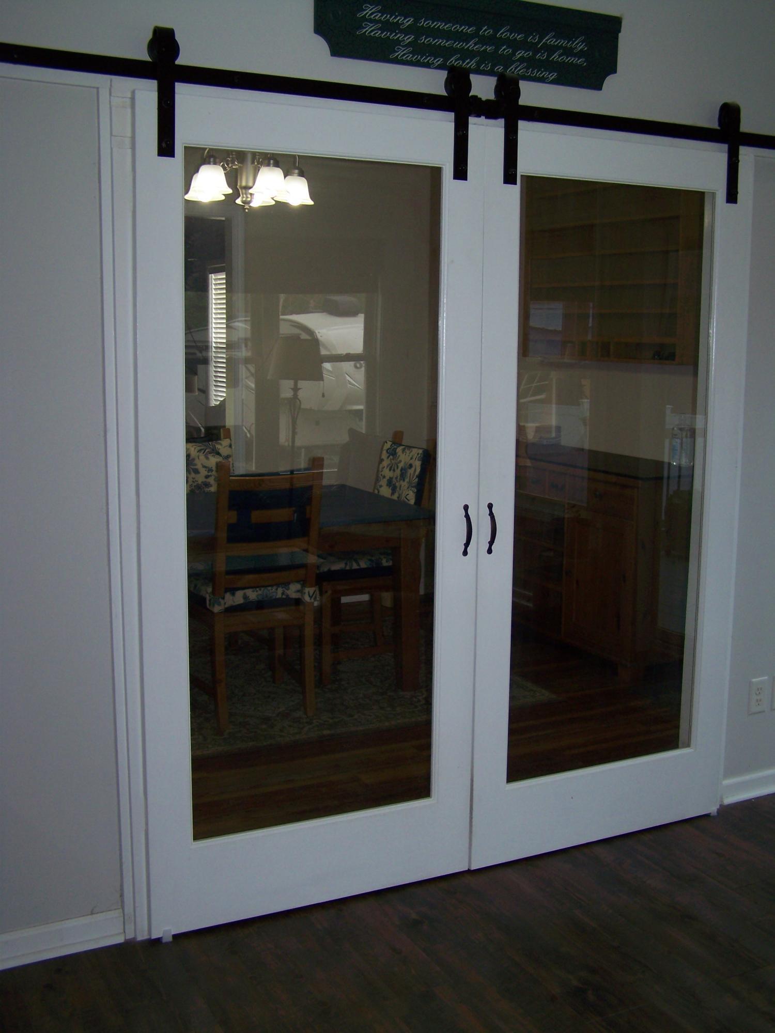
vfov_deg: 49.0
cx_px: 388
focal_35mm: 38
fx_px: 1134
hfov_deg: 37.7
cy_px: 516
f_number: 2.8
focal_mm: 6.3
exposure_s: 1/60
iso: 80
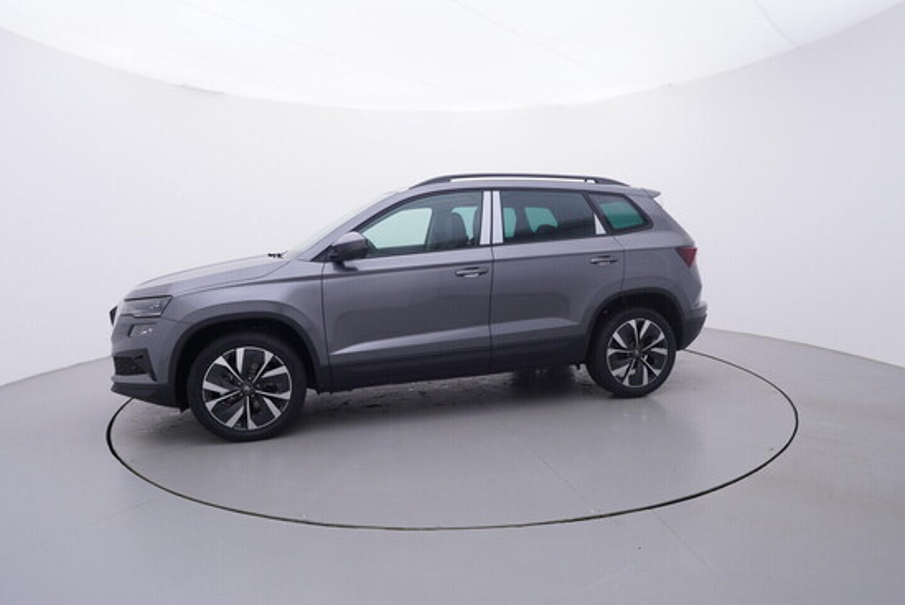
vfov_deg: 56.2
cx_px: 452
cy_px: 302
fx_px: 566
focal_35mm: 22
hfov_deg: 77.3
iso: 200
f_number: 5
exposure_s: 1/80
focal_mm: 15
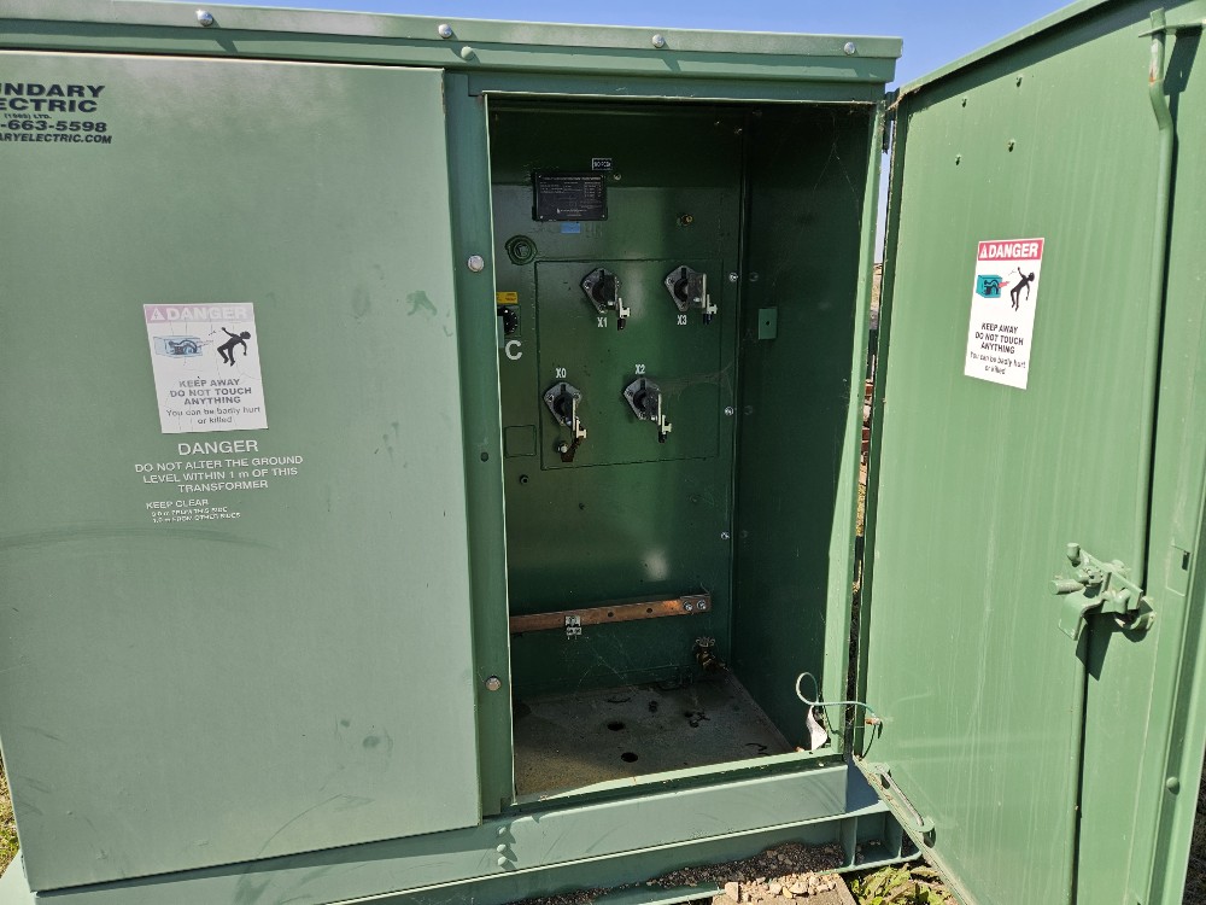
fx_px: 801
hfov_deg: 73.9
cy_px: 452
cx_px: 603
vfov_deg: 58.9
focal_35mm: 23
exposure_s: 1/1554
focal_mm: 5.4
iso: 32
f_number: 1.8
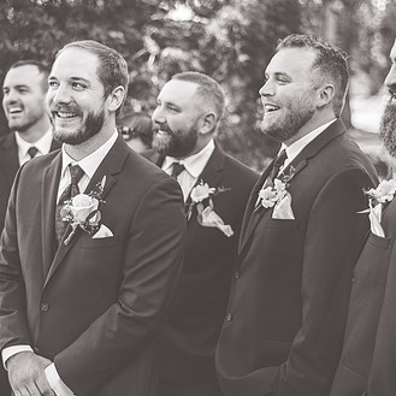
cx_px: 166
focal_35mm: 75
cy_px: 175
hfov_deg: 23.0
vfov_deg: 23.0
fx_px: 971
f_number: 2
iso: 400
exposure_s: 1/1000
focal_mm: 50
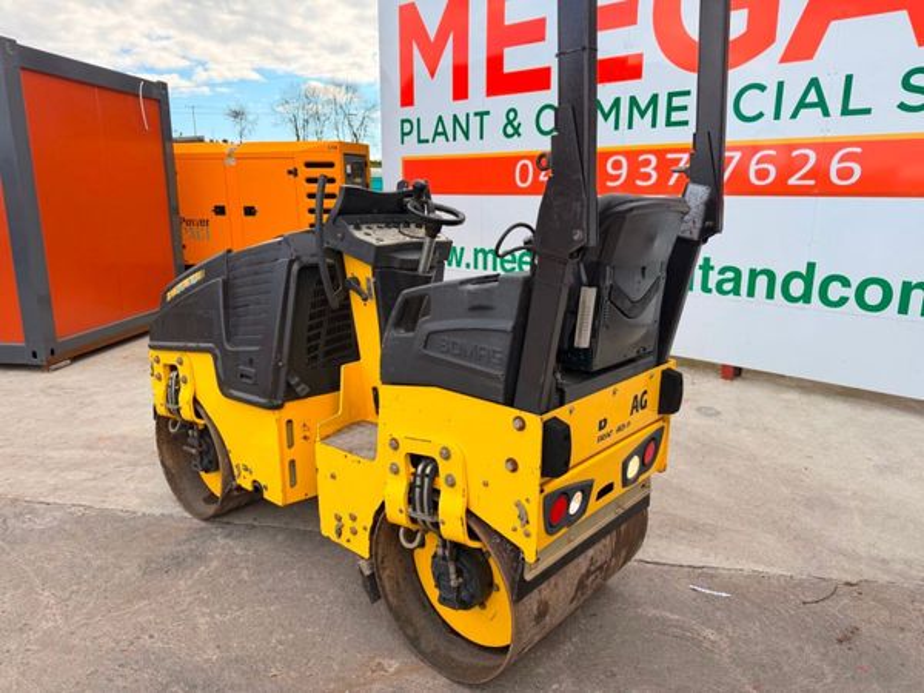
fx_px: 641
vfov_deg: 56.8
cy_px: 346
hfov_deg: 71.6
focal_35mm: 24
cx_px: 462
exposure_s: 1/1618
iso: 100
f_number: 1.78
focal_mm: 6.76
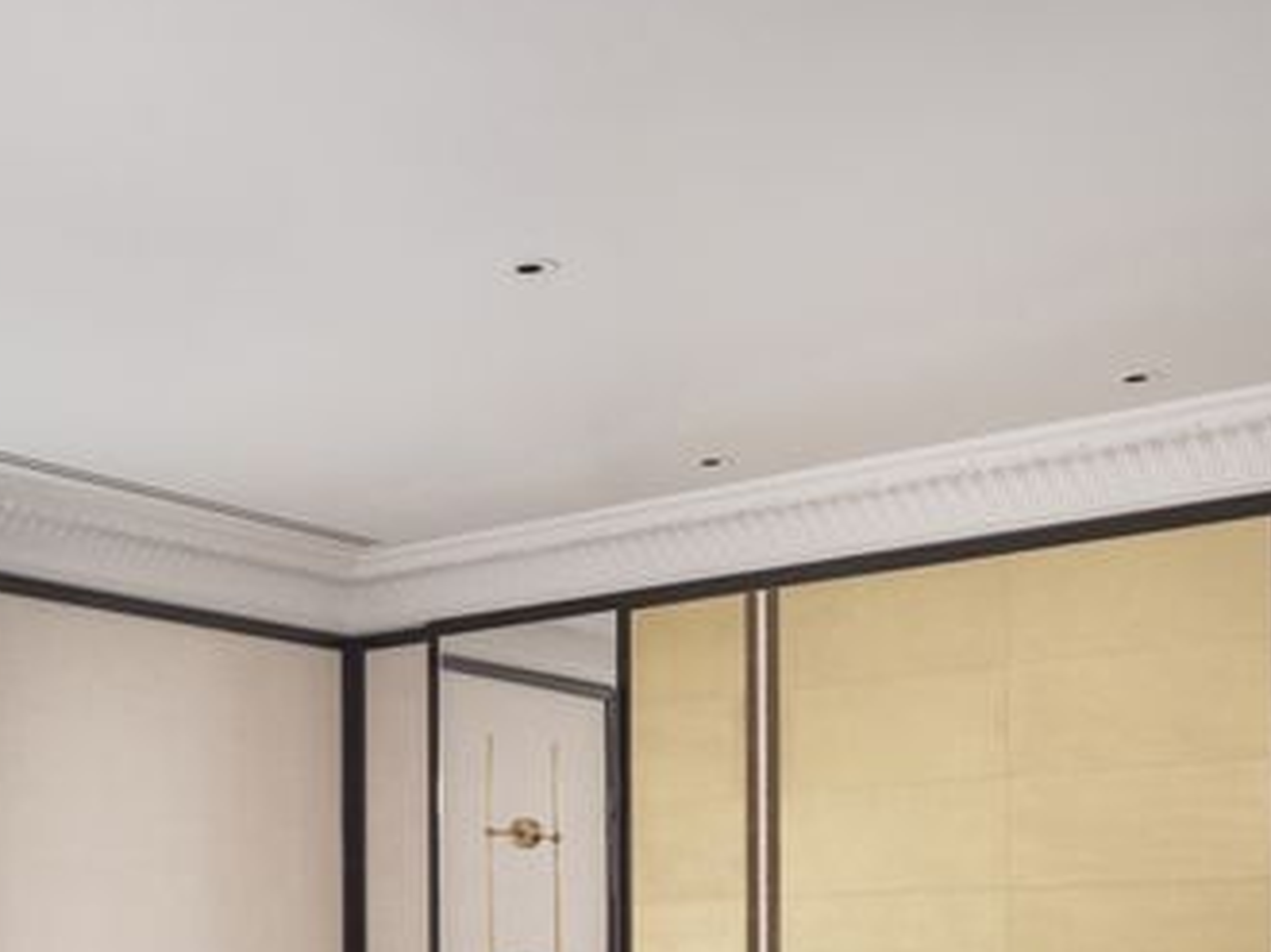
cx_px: 185
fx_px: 2165
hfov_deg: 31.5
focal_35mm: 59
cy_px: 1122
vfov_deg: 22.9
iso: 100
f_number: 11
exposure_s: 1/2.5
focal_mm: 24
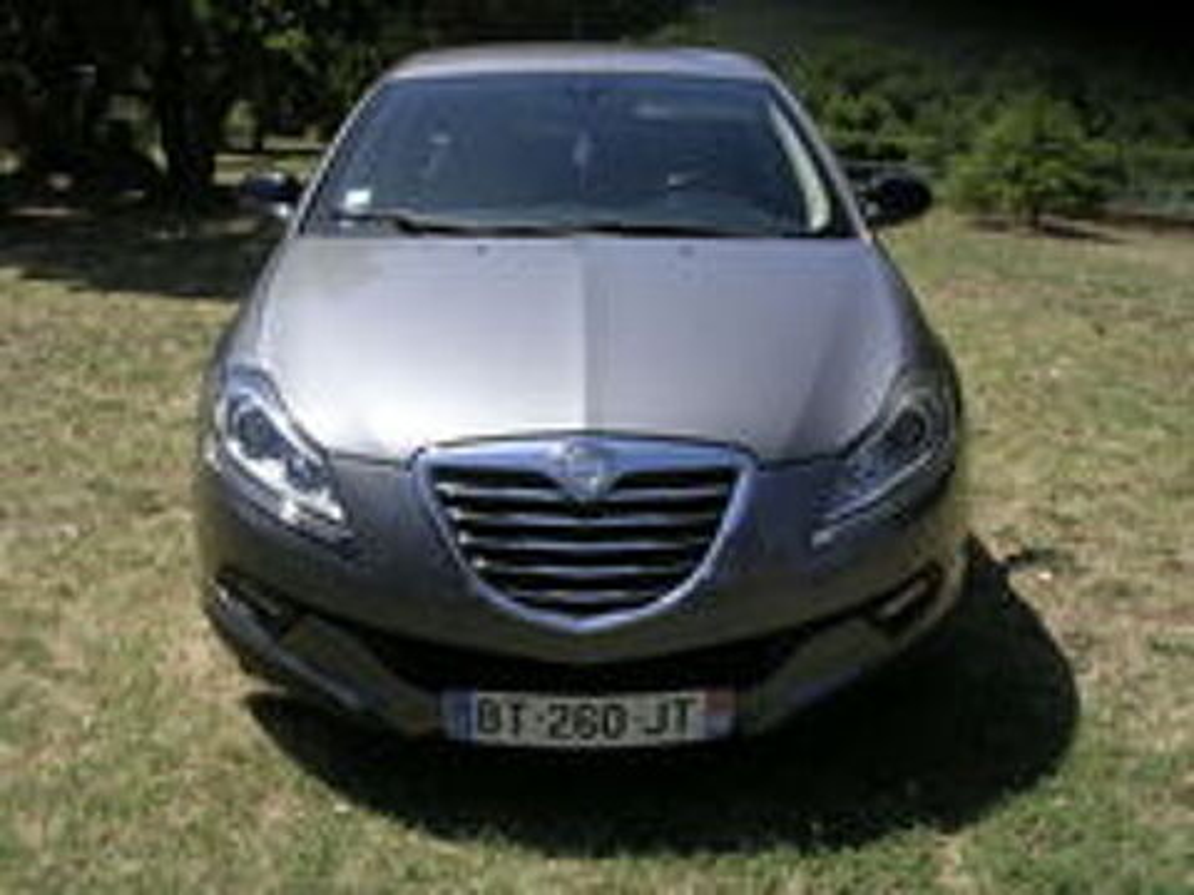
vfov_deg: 37.7
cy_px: 448
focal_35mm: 38
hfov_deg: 49.0
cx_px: 597
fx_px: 1311
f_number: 5.6
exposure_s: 1/376
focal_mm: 5.8
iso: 100
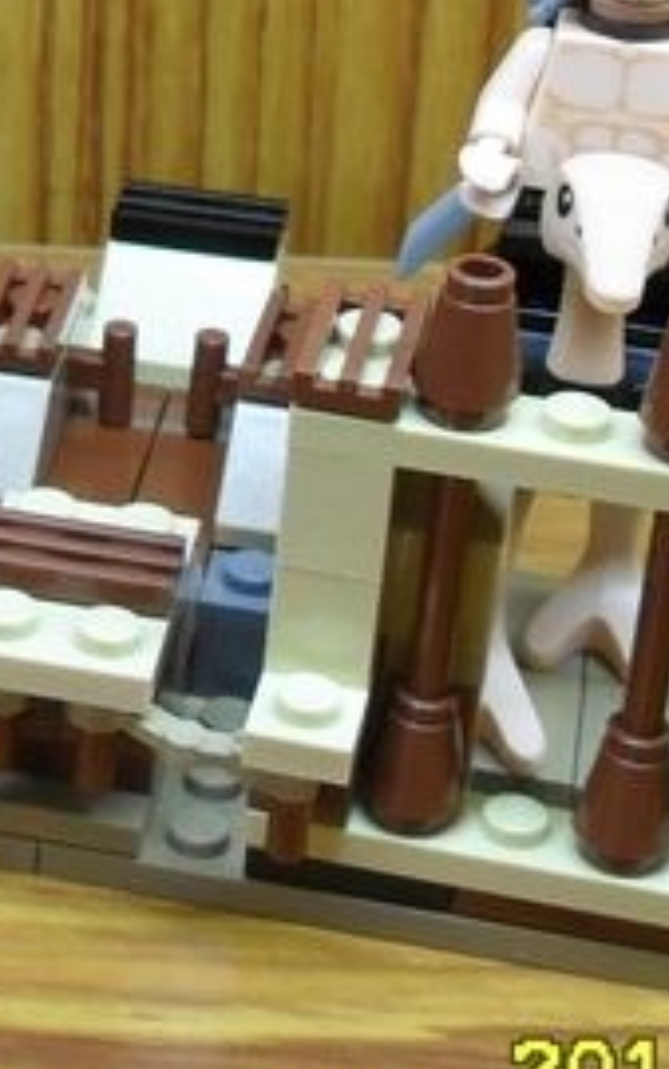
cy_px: 111
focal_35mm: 110
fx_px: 3205
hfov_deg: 11.3
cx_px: -439
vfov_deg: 18.6
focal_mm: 6.2
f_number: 2.8
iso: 200
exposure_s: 1/20
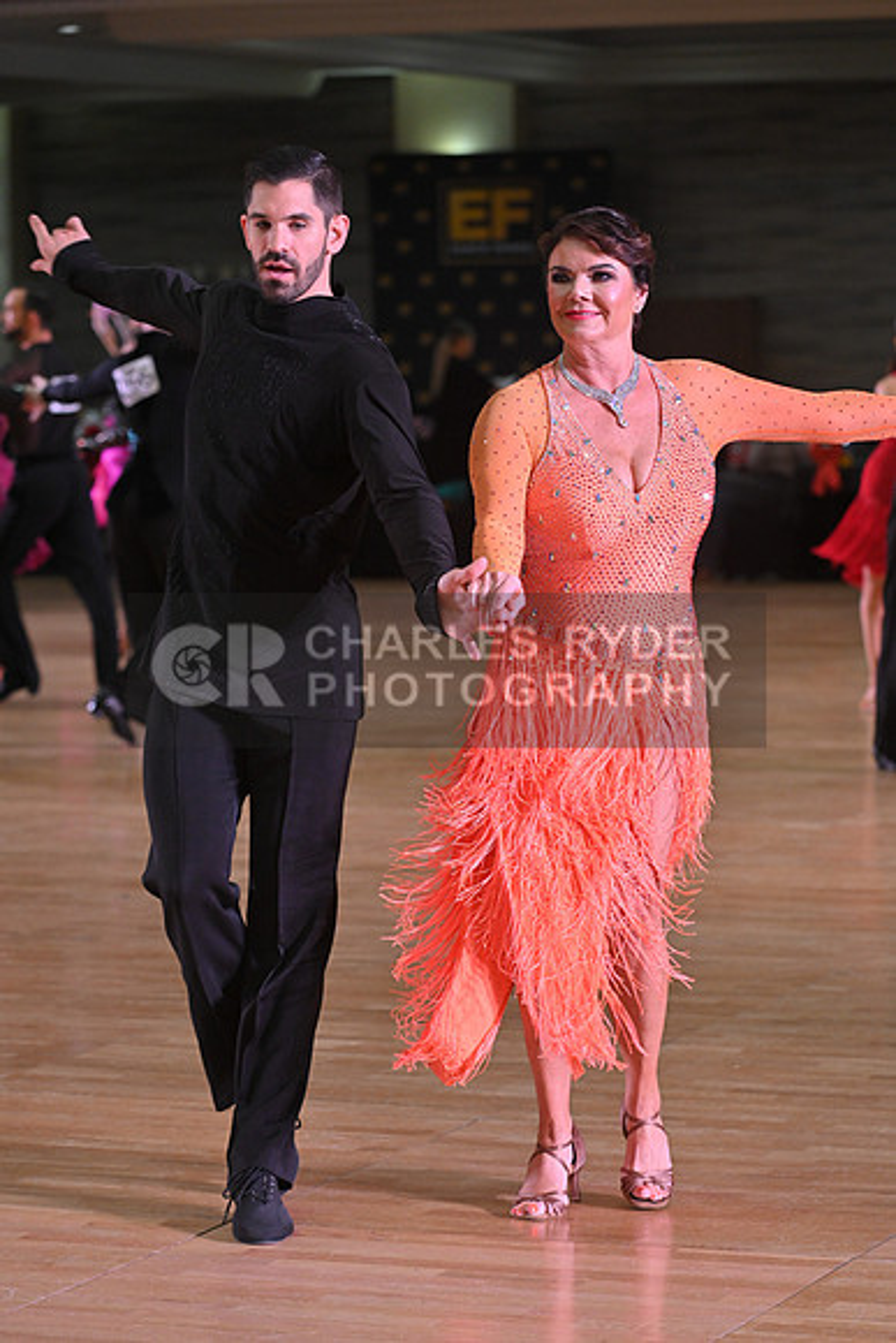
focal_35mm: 125
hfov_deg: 11.0
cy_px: 672
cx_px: 448
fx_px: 4664
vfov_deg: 16.4
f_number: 5
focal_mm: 125
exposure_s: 1/320
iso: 2000
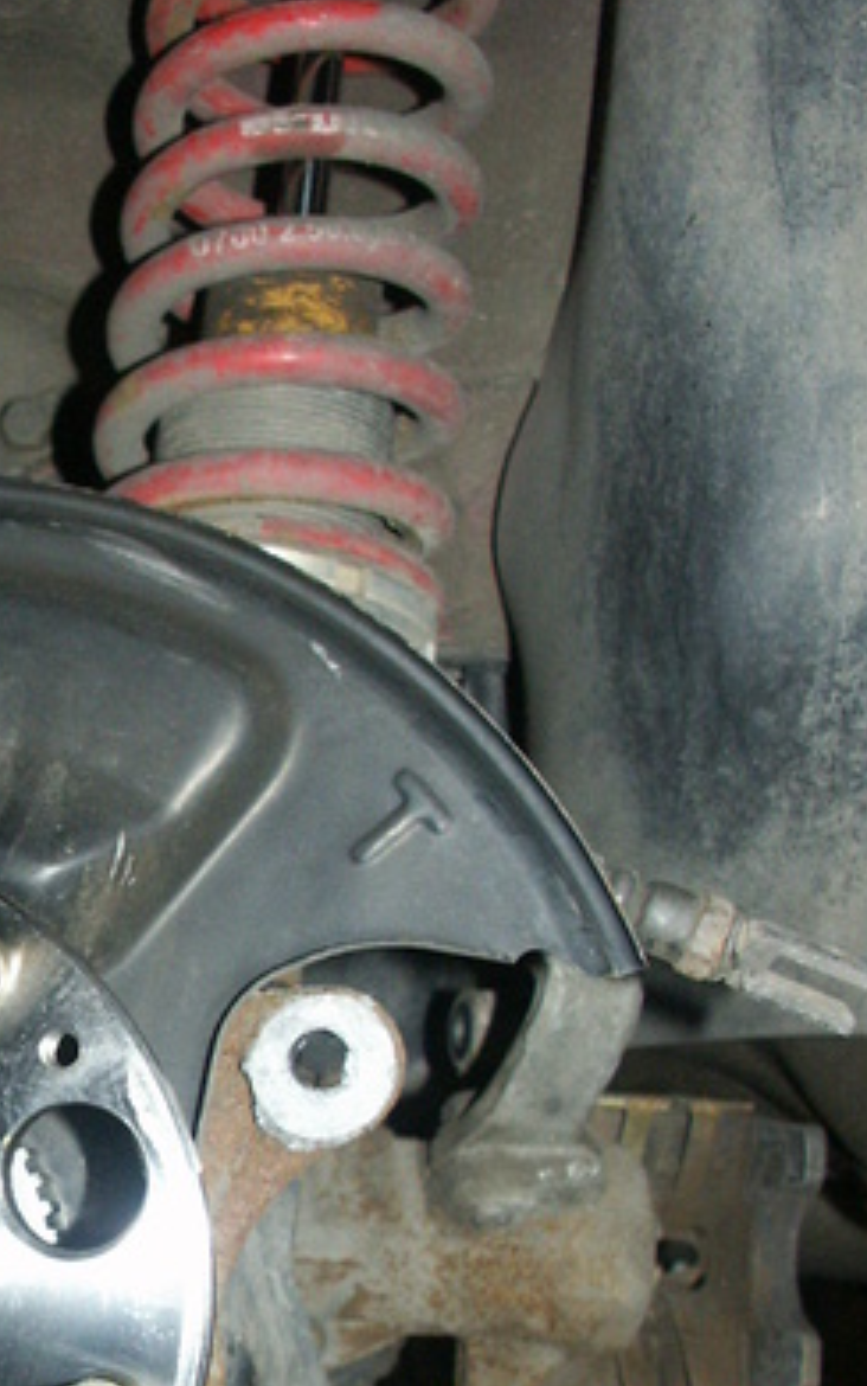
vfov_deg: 31.7
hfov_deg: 19.6
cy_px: 1087
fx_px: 2380
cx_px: -124
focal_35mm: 63
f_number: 2.8
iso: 200
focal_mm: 7.59
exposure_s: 1/45
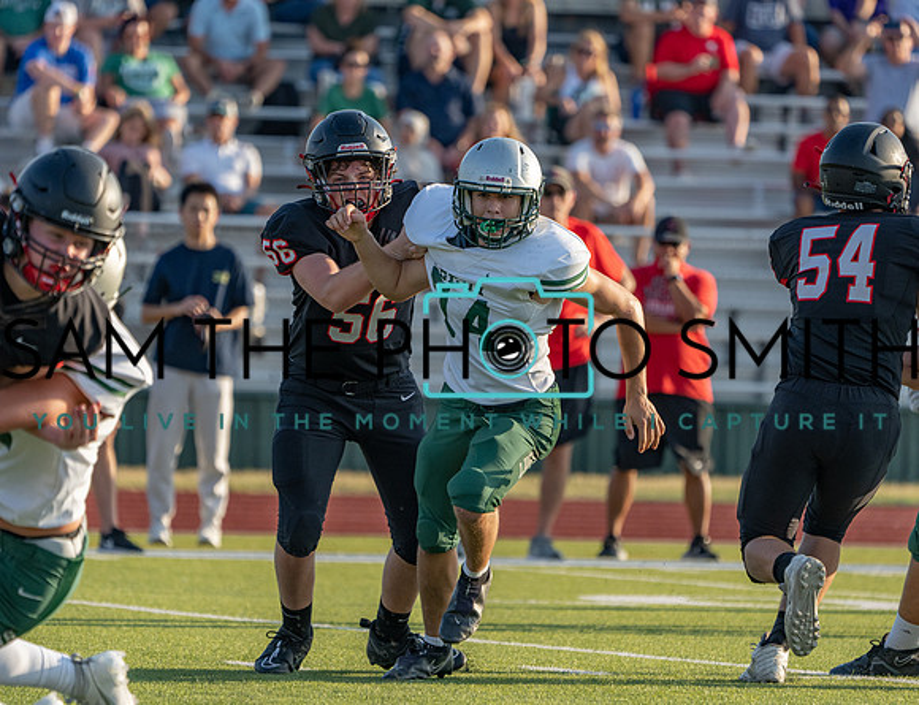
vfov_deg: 3.4
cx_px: 505
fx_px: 11780
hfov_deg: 4.5
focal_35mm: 440
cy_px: 407
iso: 500
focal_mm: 348
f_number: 5.6
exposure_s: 1/1250
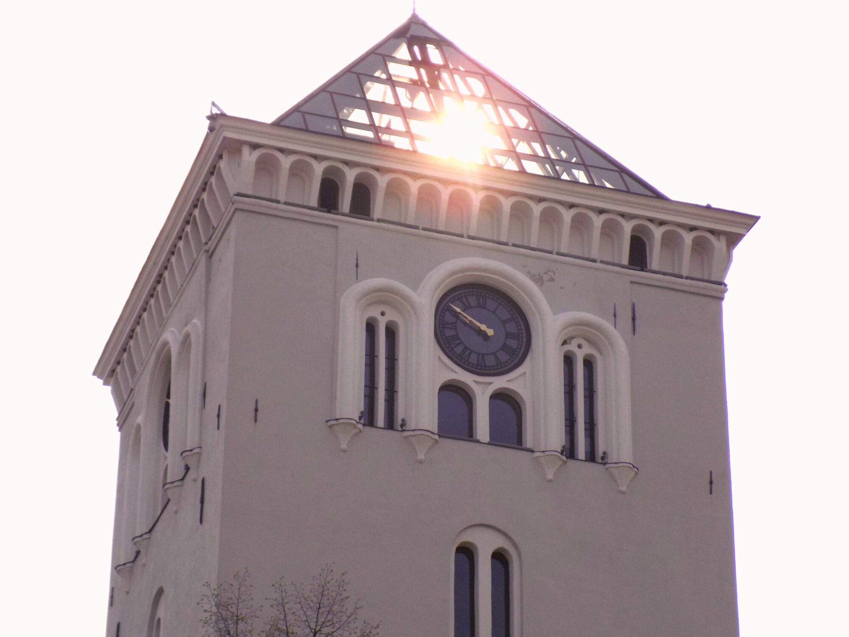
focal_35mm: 97
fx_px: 2379
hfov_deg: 20.2
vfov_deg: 15.2
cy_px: 318
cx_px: 424
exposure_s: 1/160
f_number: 14.7
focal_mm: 17.2
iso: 80
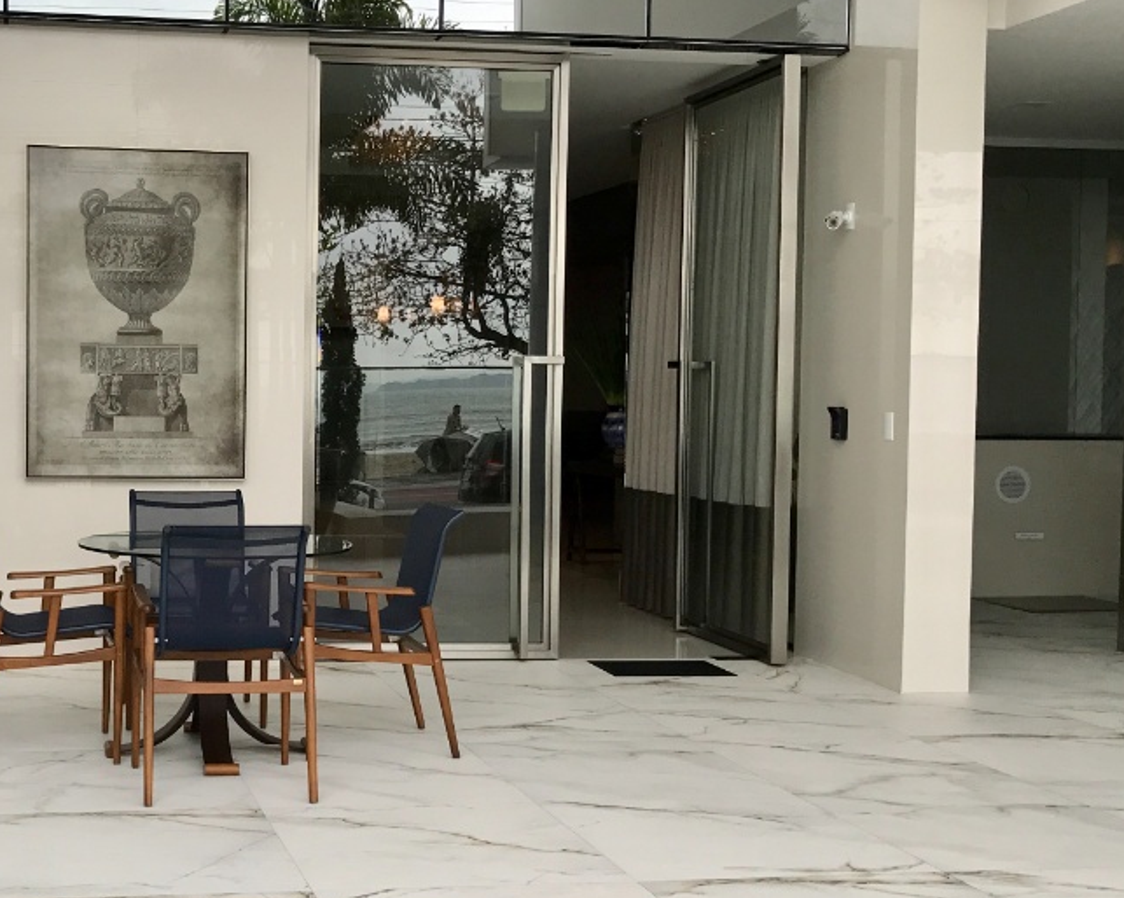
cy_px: 449
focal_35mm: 51
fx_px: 1696
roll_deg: -0.5
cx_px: 248
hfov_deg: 35.6
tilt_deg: -2.0
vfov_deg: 29.7
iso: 20
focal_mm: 3.99
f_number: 1.8
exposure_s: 1/416
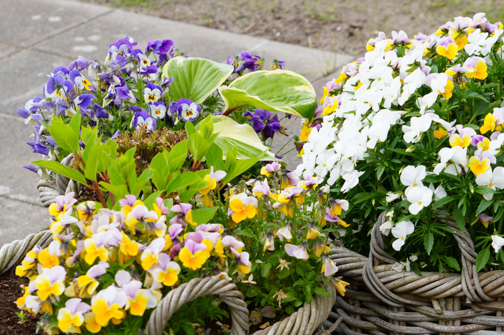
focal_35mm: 148
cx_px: 339
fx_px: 2069
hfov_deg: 13.9
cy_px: 246
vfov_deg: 9.3
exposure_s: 1/125
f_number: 5.6
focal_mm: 61
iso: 100
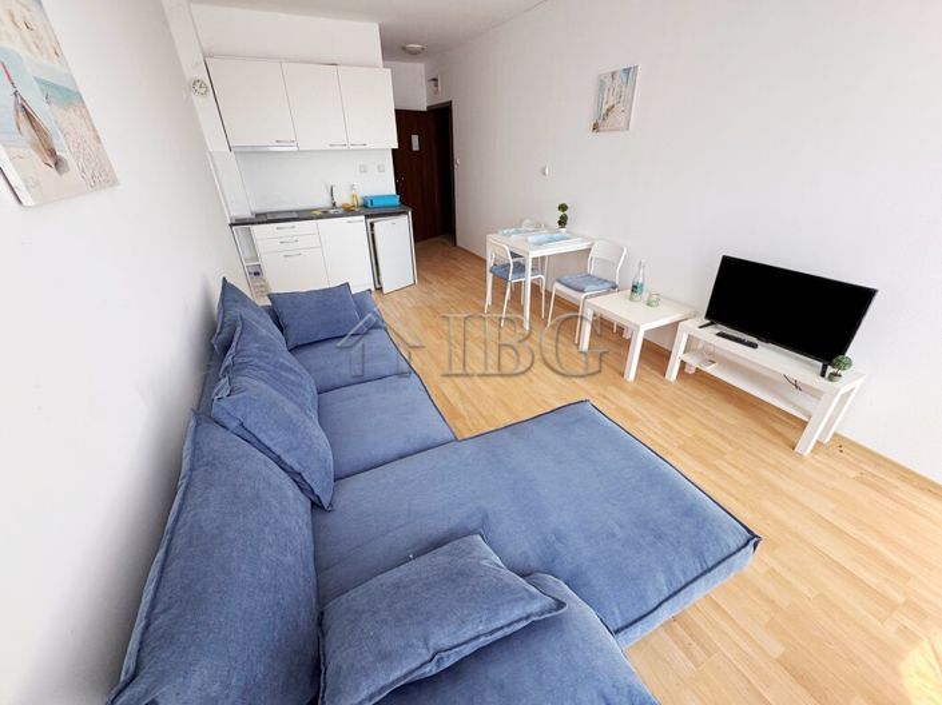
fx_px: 381
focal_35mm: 14
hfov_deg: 102.1
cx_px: 471
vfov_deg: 85.6
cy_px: 352
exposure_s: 1/99
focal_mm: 2.22
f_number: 2.2
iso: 160
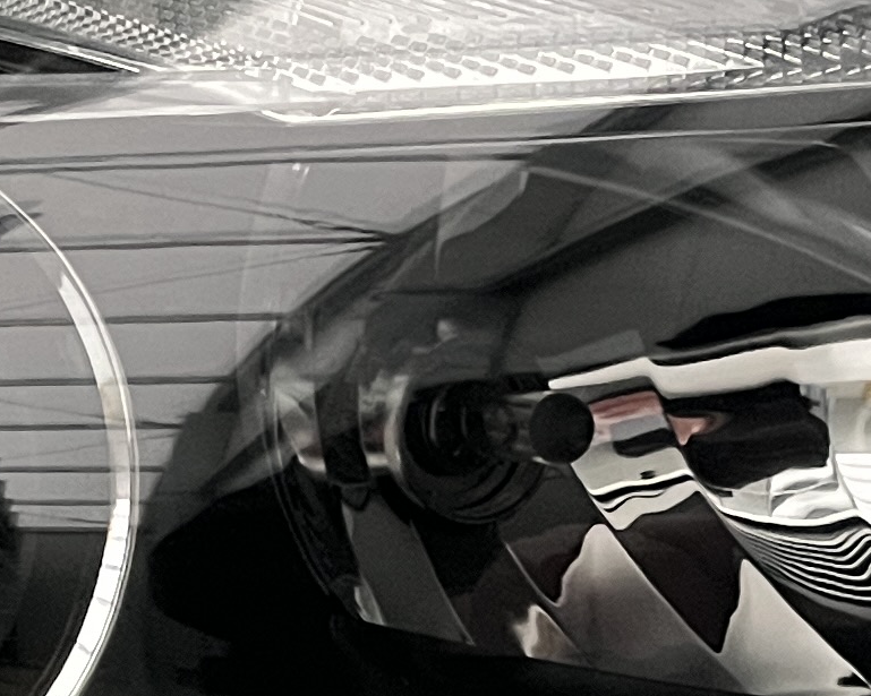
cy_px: 659
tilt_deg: -11.3
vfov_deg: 11.5
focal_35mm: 133
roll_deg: +3.1
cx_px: 427
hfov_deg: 14.5
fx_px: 3428
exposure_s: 1/53
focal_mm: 5.1
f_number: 1.6
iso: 500
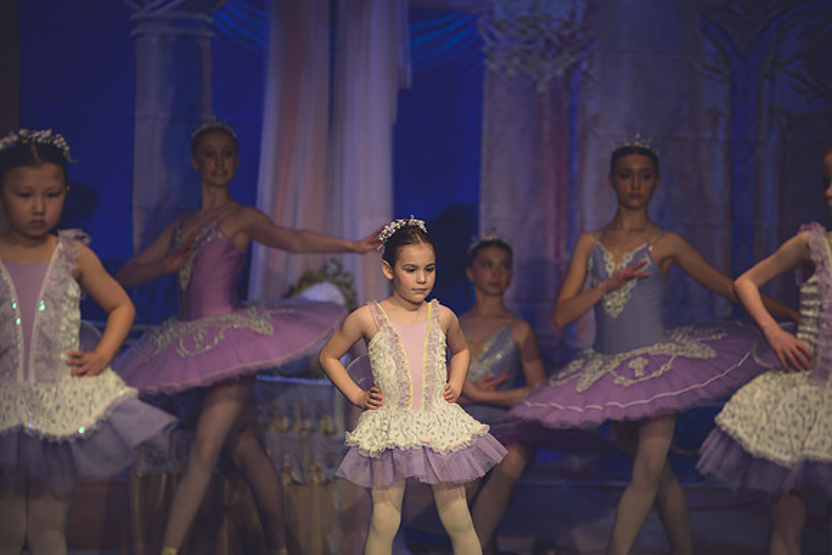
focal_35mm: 175
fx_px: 4045
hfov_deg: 11.7
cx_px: 416
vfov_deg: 7.9
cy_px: 278
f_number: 2.8
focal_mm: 175
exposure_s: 1/320
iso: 800
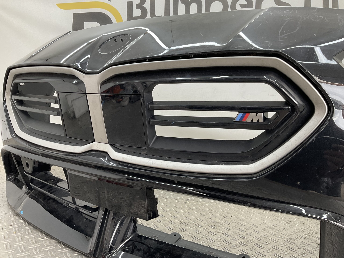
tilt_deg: -7.8
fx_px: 288
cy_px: 129
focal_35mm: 29
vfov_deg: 48.2
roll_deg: -1.9
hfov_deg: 61.7
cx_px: 172
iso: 32
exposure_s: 1/100
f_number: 1.8
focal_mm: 3
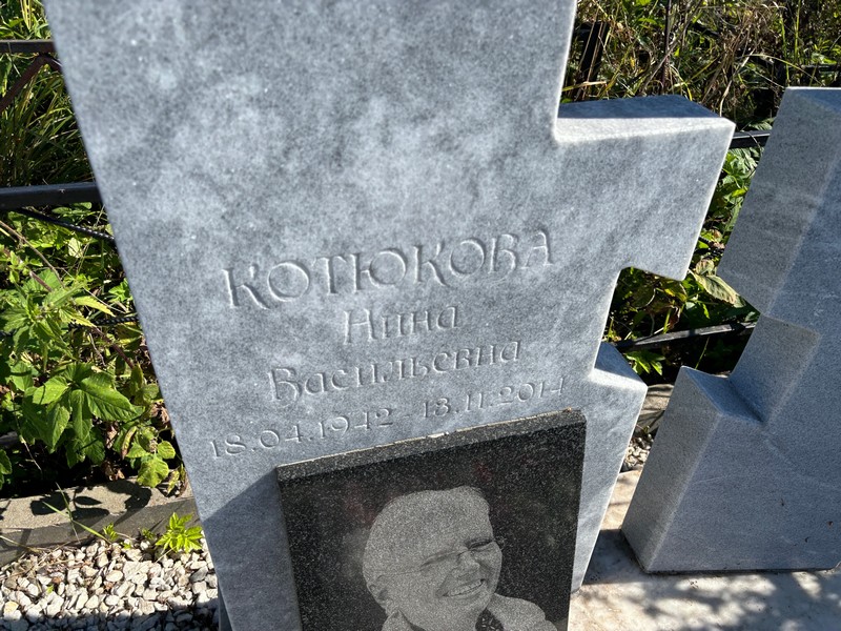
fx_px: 632
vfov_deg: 53.1
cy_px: 316
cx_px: 420
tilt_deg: -44.9
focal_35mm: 26
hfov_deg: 67.3
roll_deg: -1.2
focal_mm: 5.96
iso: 50
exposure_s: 1/2105
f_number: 1.6
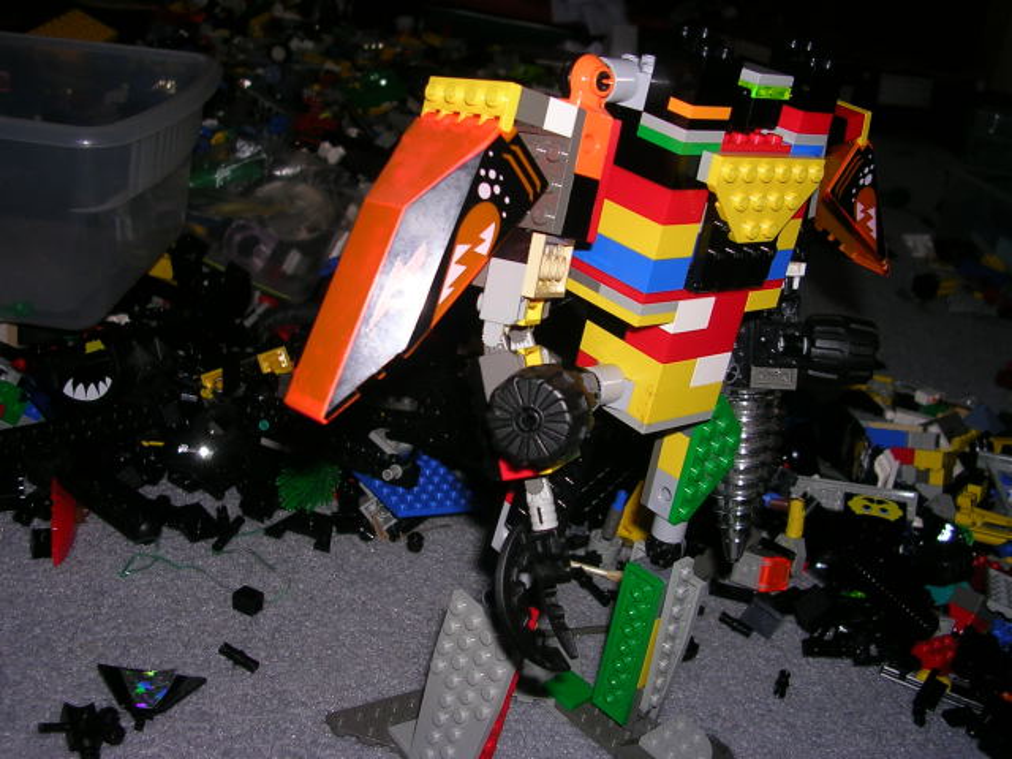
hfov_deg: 49.0
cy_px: 380
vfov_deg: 37.7
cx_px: 506
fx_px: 1111
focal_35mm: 38
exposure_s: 1/60.1
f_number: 2.8
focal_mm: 5.8
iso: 50
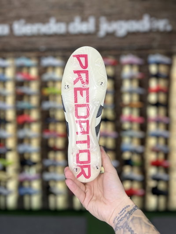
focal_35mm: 26
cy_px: 117
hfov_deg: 53.1
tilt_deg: -1.4
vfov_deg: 67.3
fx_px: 176
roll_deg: +0.6
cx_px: 88
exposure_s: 1/119
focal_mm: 5.7
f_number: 1.5
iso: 64
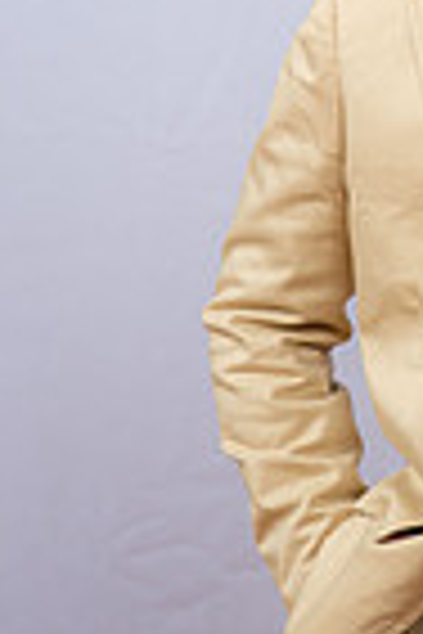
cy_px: 117
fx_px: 3701
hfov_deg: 6.4
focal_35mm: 210
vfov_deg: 9.8
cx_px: 659
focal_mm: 66
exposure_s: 1/160
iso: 250
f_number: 6.3
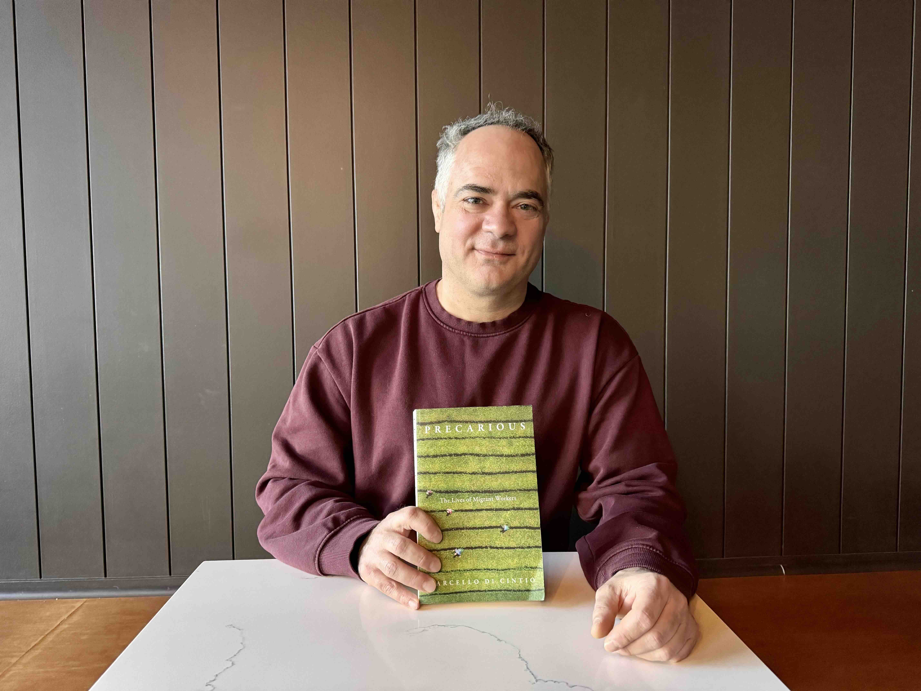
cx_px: 460
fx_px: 639
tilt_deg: -3.7
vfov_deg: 56.8
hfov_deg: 71.6
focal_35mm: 24
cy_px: 346
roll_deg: +0.8
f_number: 1.78
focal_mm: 6.76
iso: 800
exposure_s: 1/60
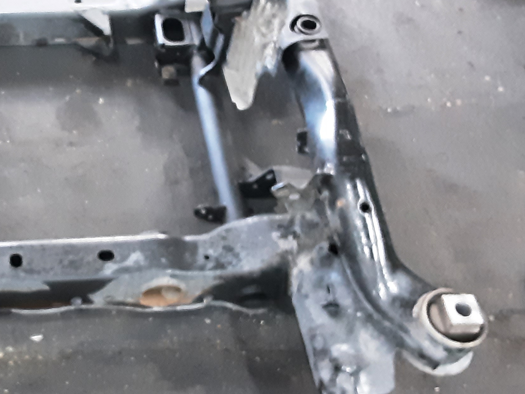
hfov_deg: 33.8
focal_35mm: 53
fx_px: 804
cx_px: 32
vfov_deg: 27.5
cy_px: 205
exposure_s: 1/20
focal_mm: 2.91
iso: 640
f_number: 1.9
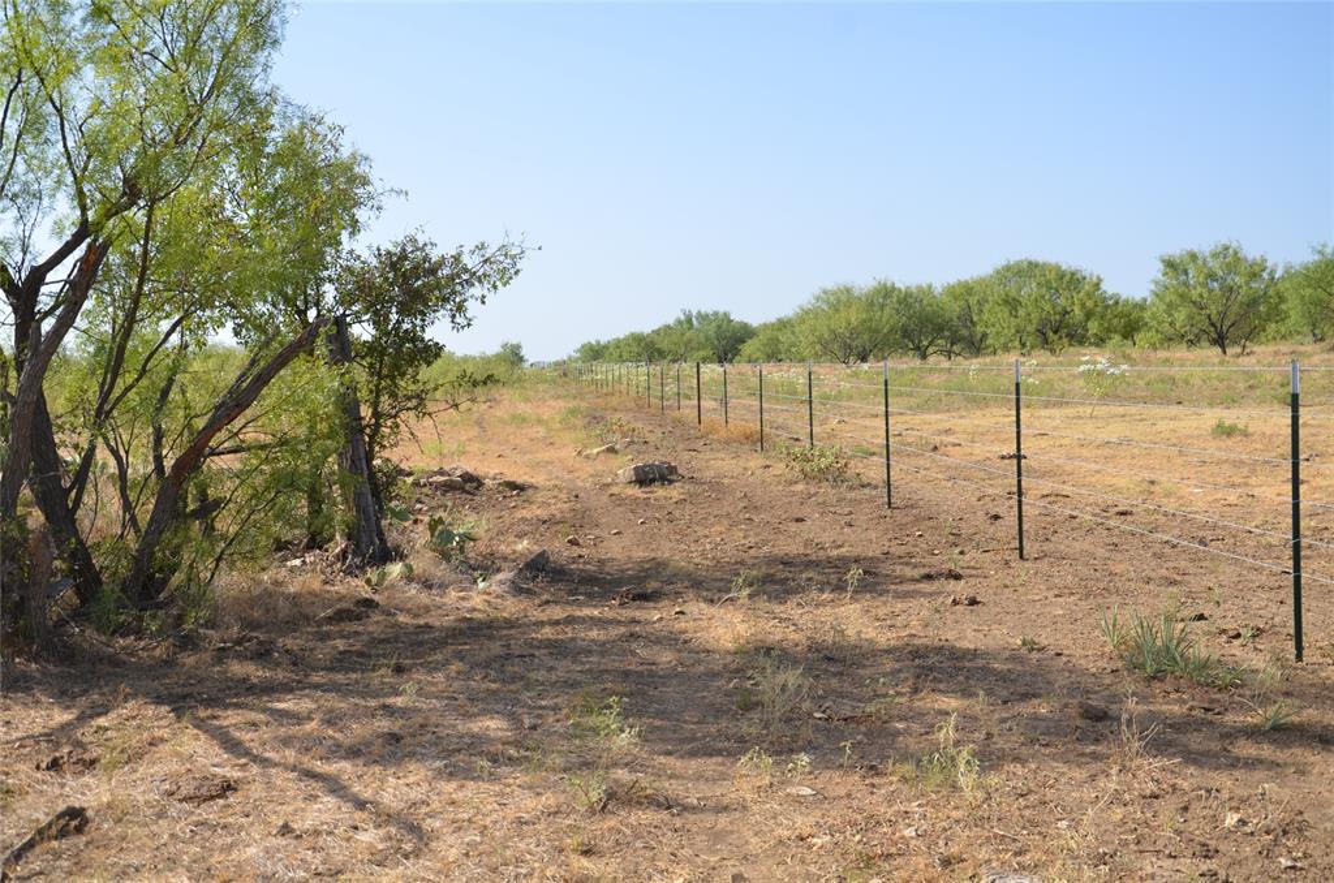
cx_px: 667
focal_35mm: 39
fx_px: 1442
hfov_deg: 49.6
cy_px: 442
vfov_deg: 34.1
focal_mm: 26
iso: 100
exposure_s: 1/250
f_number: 7.1
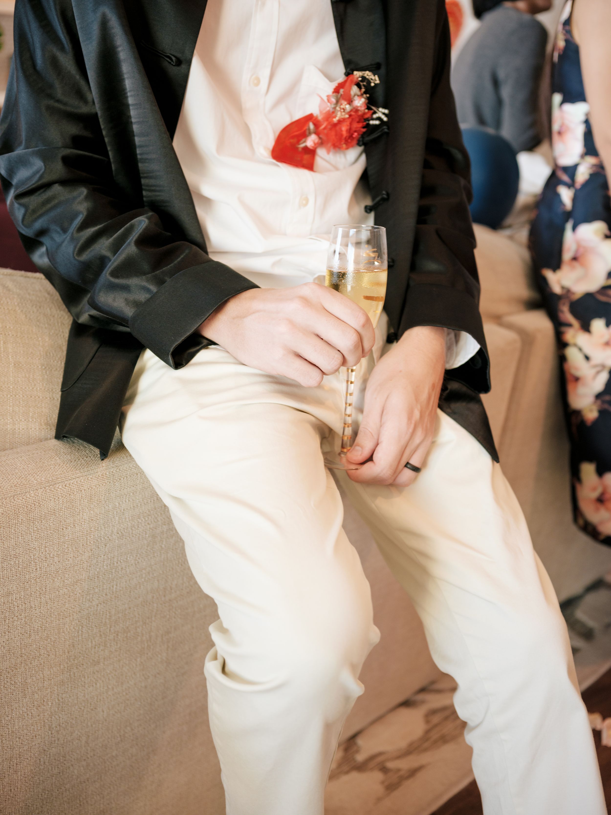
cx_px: 306
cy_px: 408
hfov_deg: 36.0
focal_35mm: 40
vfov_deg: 46.8
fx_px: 941
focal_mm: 50
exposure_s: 1/100
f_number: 3.5
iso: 800
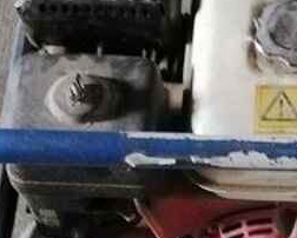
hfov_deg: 14.1
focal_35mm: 134
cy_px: 202
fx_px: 1179
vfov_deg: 11.5
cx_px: 301
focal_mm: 3.81
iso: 640
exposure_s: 1/16.7
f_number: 2.2
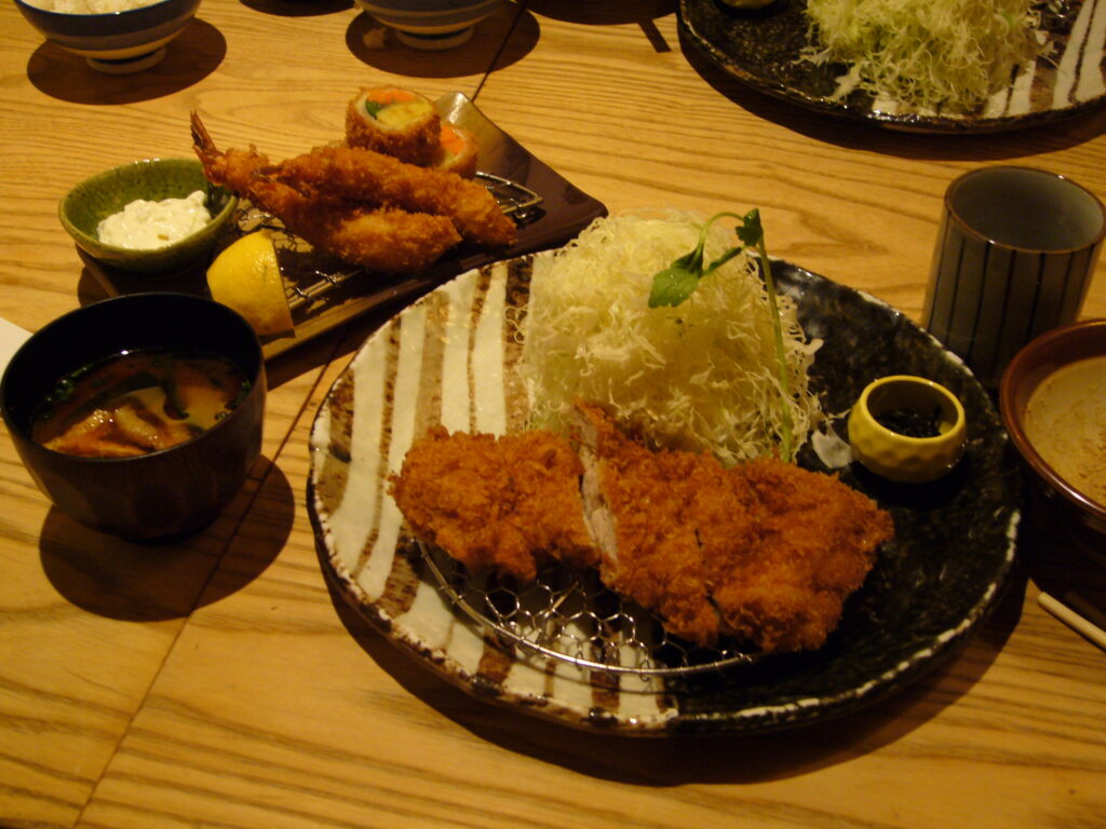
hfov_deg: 42.1
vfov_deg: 32.2
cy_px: 414
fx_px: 1438
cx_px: 553
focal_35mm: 45
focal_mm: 7.5
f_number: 3.2
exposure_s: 1/8
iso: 200
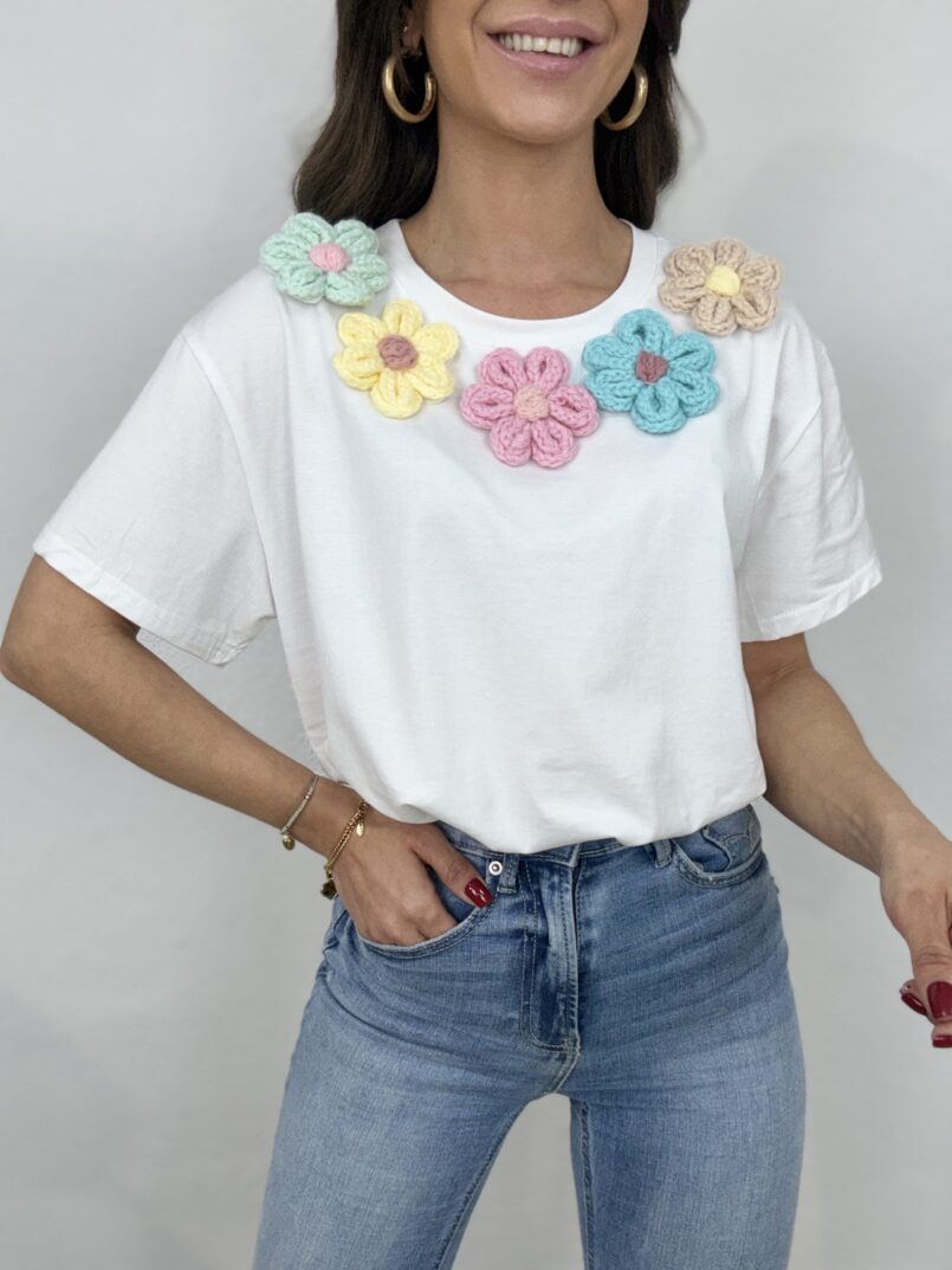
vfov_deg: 60.0
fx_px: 1100
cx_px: 476
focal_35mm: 30
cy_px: 635
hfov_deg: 46.8
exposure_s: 1/100
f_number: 1.9
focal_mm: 2.69
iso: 40
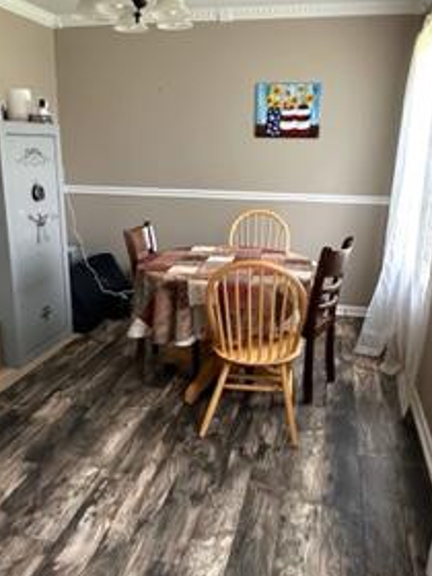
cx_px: 208
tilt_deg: -15.8
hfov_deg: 44.2
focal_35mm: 32
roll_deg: +0.7
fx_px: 532
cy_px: 292
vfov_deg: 56.8
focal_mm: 2.22
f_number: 2.2
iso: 320
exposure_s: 1/75
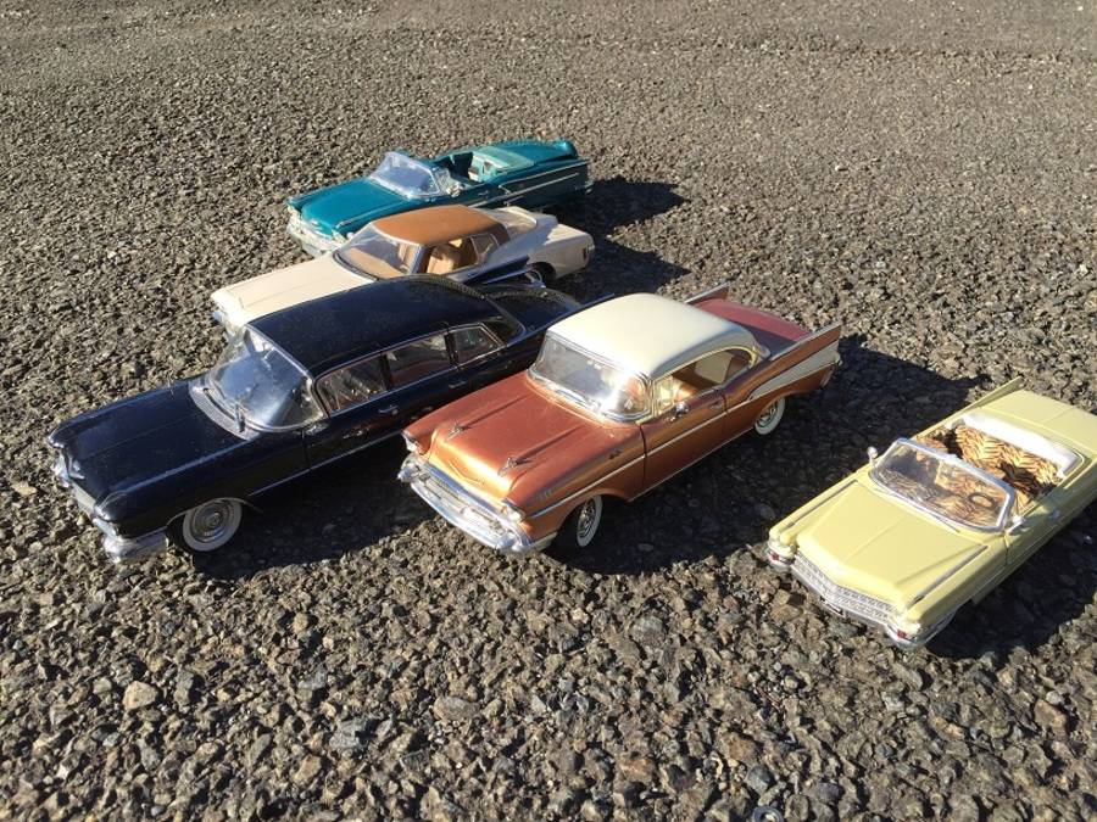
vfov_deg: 48.2
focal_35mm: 29
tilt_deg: -32.4
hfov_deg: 61.7
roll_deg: +0.7
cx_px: 548
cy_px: 411
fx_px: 919
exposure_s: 1/1364
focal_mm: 4.15
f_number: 2.2
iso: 32
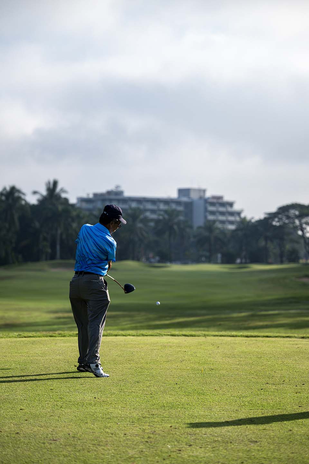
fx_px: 1275
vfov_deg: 20.6
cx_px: 154
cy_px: 232
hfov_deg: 13.8
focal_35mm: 99
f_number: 2.8
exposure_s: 1/3200
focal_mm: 99
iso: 180
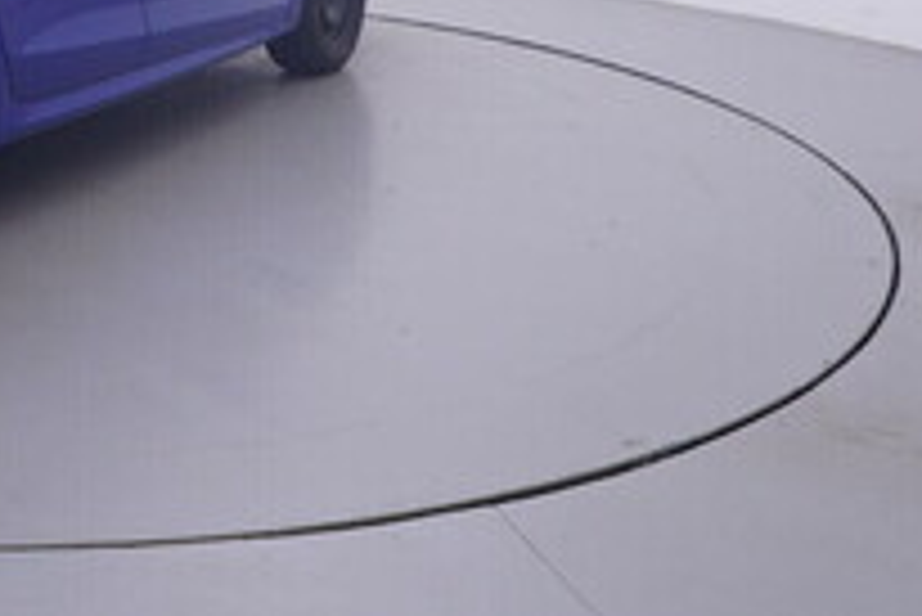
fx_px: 1546
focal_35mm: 60
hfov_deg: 30.5
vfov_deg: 20.6
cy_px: -182
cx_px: -34
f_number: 5
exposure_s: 1/80
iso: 200
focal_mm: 15
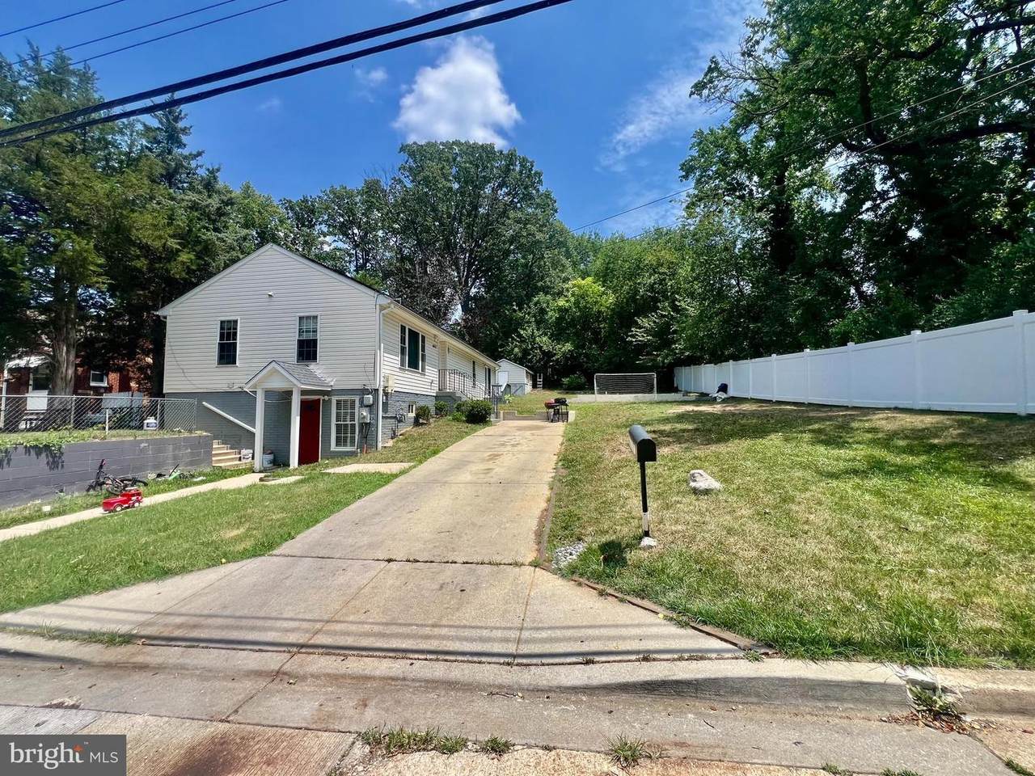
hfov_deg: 106.2
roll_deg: -0.2
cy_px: 388
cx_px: 518
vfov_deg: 89.9
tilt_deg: +2.9
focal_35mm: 13
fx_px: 389
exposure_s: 1/1292
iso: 32
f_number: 1.8
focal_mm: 1.57
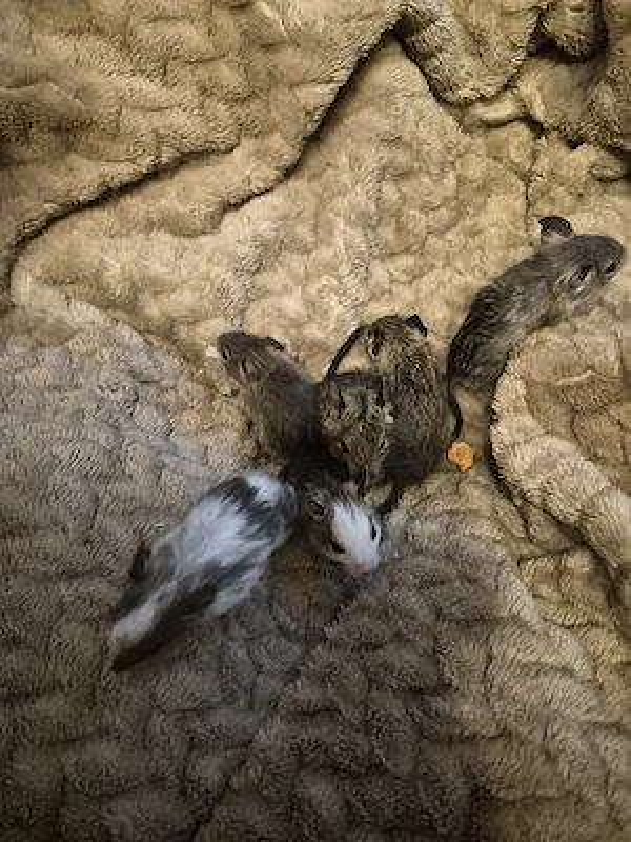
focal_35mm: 23
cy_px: 421
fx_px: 559
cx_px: 316
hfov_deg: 58.9
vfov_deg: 73.9
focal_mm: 5.4
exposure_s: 1/100
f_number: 1.8
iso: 2000
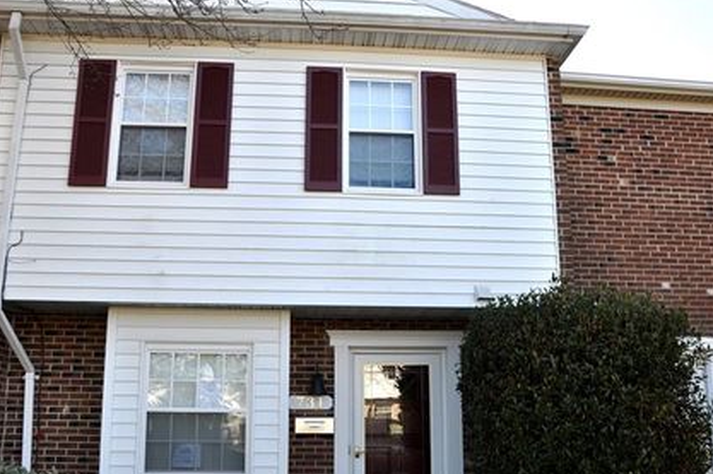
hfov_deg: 53.2
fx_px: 712
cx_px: 368
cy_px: 276
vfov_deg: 36.7
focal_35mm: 36
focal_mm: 20
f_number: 7.1
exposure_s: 1/200
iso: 200
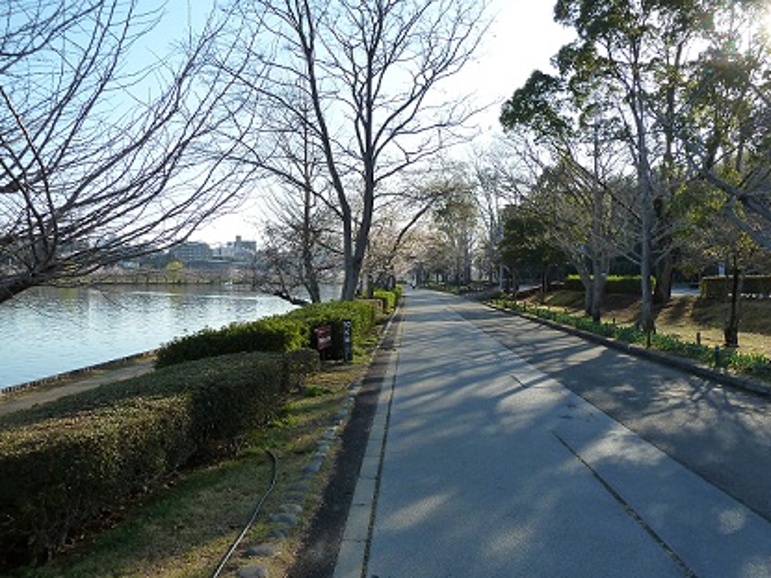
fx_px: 601
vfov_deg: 51.3
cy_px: 282
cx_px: 399
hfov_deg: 65.3
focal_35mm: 27
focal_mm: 4.1
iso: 125
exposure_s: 1/320
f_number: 4
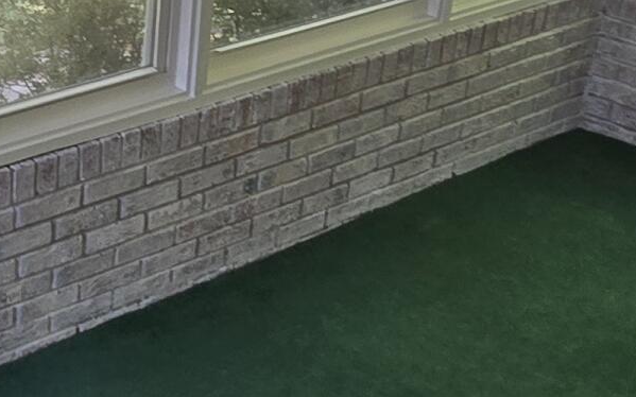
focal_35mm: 69
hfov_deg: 28.2
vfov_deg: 18.8
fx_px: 1196
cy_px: 140
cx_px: 19
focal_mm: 2.2
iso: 80
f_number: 2.2
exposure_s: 1/60
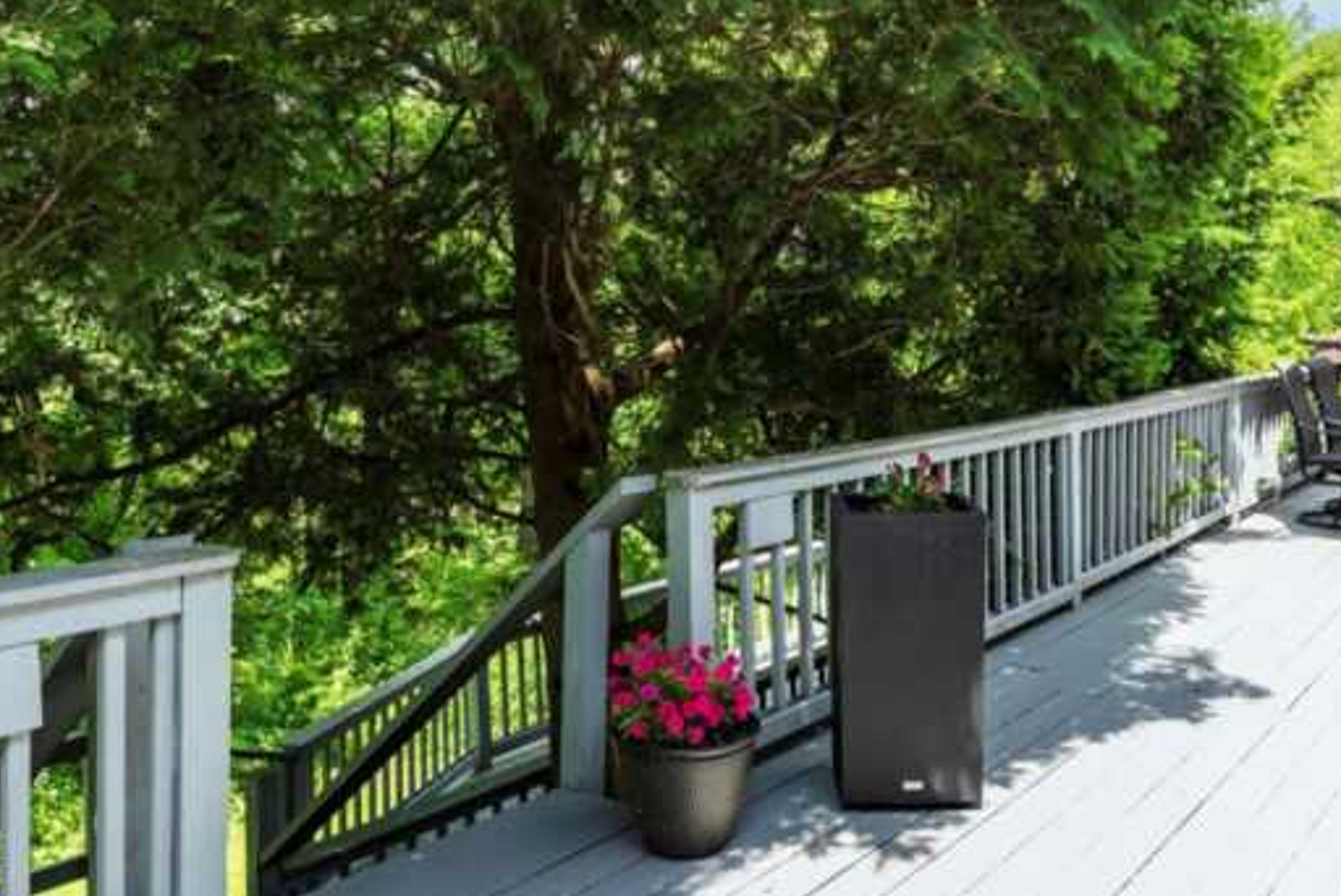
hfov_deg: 58.2
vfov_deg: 40.9
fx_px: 1193
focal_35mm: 32
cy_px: 342
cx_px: 809
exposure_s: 1/160
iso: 400
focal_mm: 16
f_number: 9
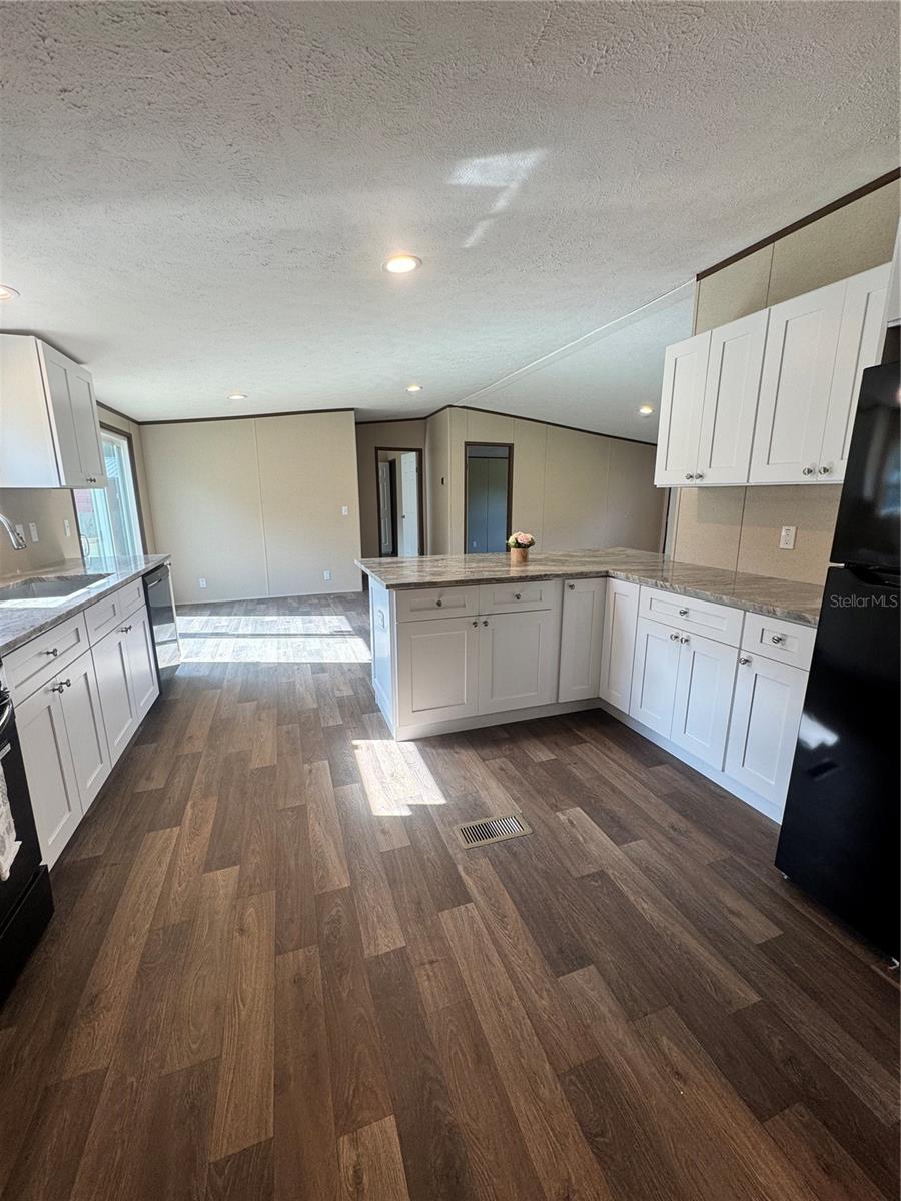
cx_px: 450
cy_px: 600
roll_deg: +0.1
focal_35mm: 14
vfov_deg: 102.1
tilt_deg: -12.7
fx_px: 486
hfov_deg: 85.7
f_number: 2.2
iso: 80
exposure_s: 1/120
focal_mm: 2.22
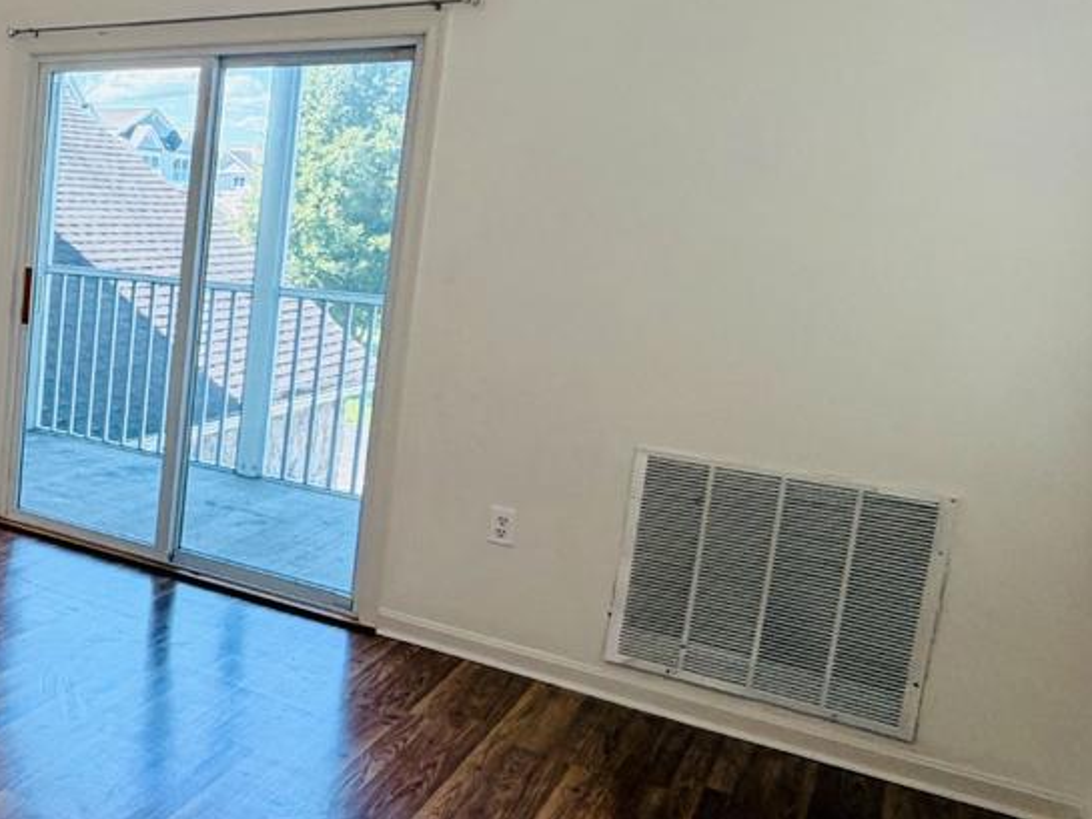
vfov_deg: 38.5
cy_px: 332
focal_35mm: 37
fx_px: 1167
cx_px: -250
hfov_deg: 36.9
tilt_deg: -8.1
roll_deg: -2.2
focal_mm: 2.22
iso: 125
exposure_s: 1/120
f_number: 2.2
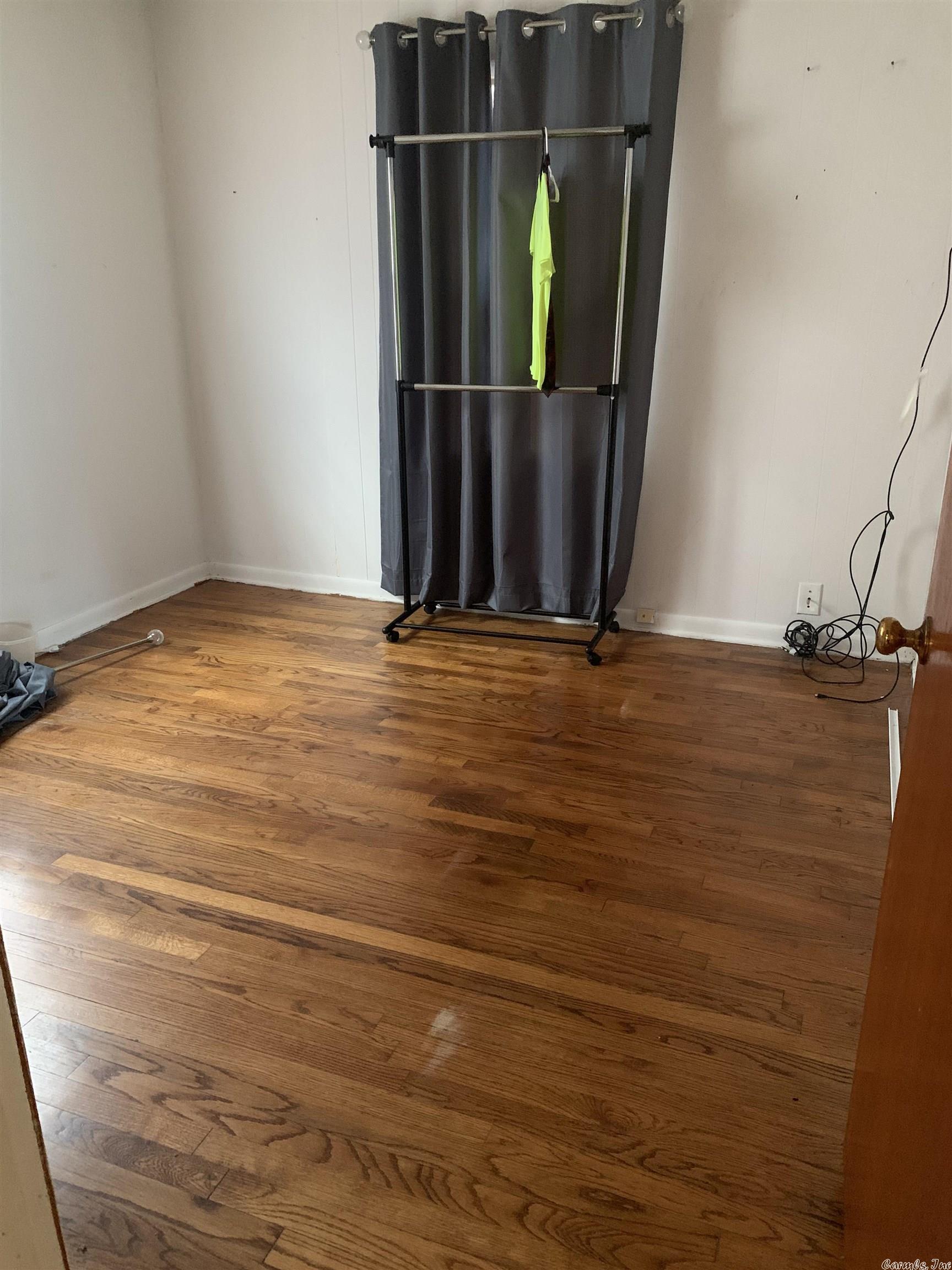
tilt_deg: -19.4
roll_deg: -0.2
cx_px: 476
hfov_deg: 53.1
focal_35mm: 26
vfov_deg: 67.3
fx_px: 953
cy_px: 635
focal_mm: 4.25
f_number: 1.8
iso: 640
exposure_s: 1/30
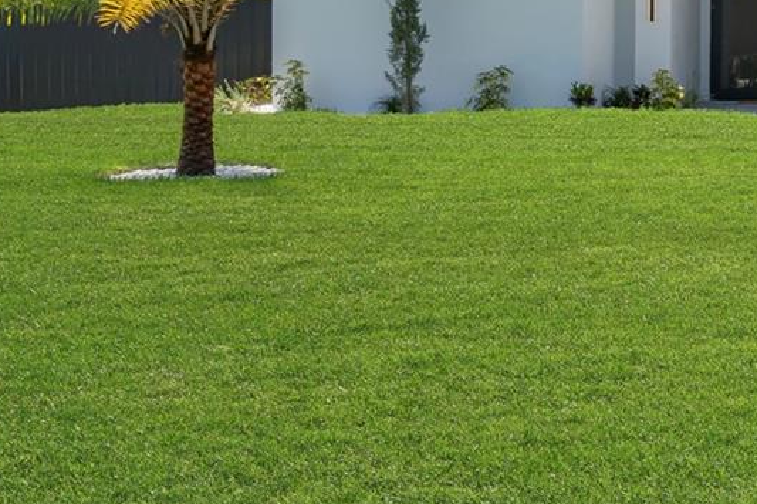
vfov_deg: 15.0
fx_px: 1892
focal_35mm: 90
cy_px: 61
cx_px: 1094
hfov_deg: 19.9
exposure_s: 1/400
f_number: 8
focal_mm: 20
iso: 100
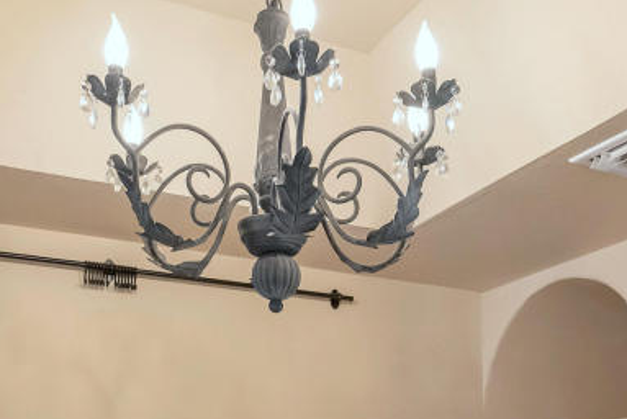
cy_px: 574
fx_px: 784
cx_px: 286
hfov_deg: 43.5
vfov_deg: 25.0
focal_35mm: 45
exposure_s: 1/100
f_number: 4.5
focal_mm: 15
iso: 2500
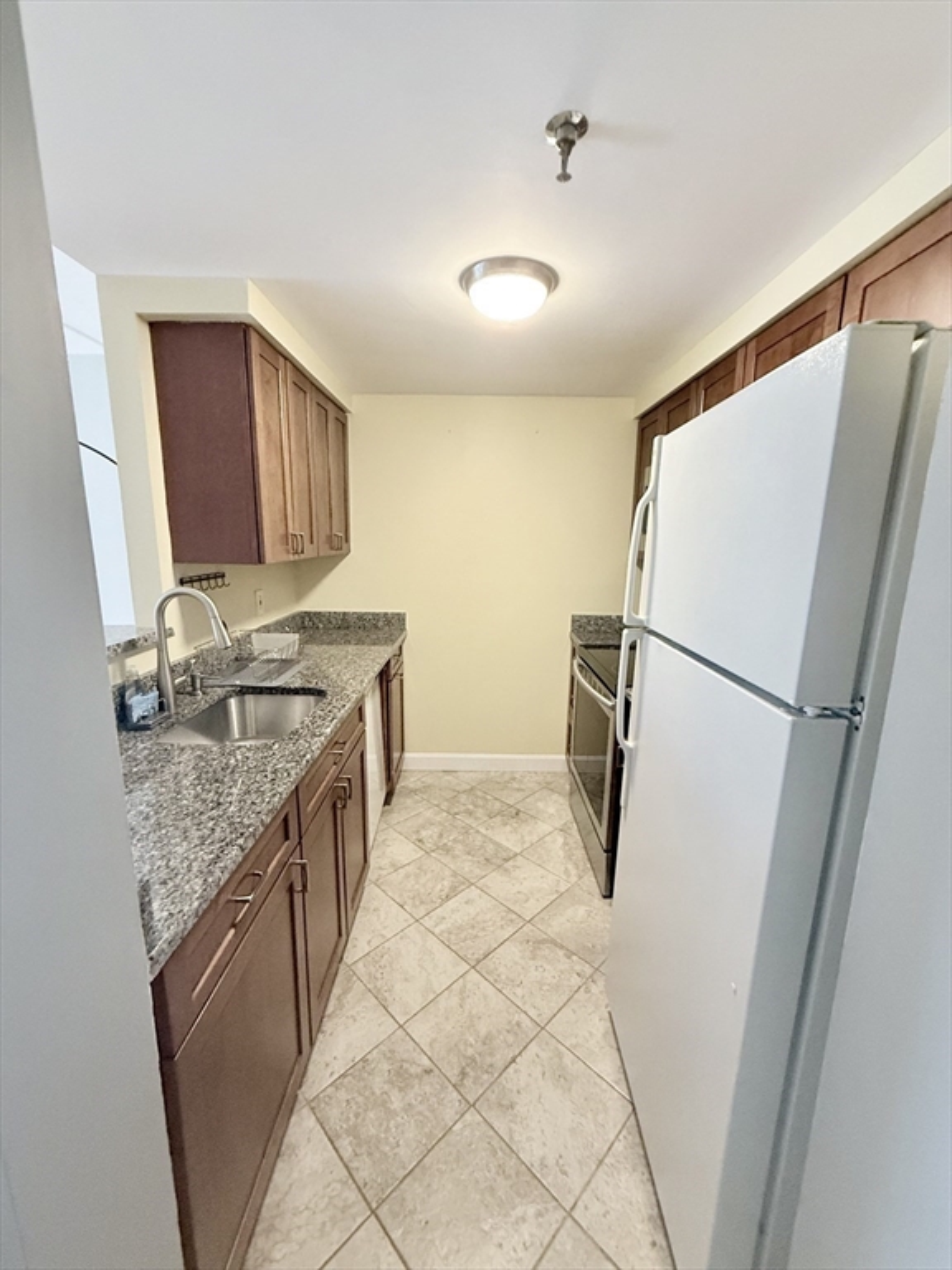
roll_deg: -1.9
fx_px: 513
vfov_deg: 102.1
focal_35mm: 14
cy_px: 635
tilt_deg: -10.6
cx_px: 476
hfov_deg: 85.7
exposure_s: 1/60
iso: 320
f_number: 2.2
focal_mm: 2.22
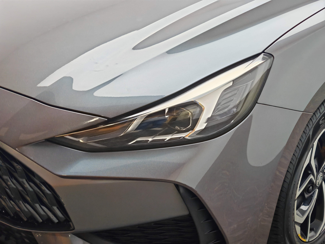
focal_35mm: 56
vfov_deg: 26.1
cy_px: 122
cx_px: 162
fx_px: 526
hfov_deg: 34.3
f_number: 1.6
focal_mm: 7.62
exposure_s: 1/100
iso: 100
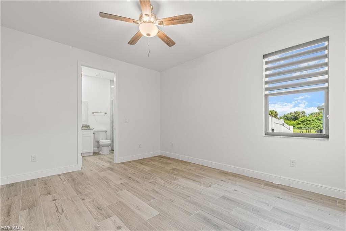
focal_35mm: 15
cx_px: 173
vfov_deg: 77.3
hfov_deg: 100.4
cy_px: 116
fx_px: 144
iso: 100
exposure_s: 1
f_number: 9
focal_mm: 15
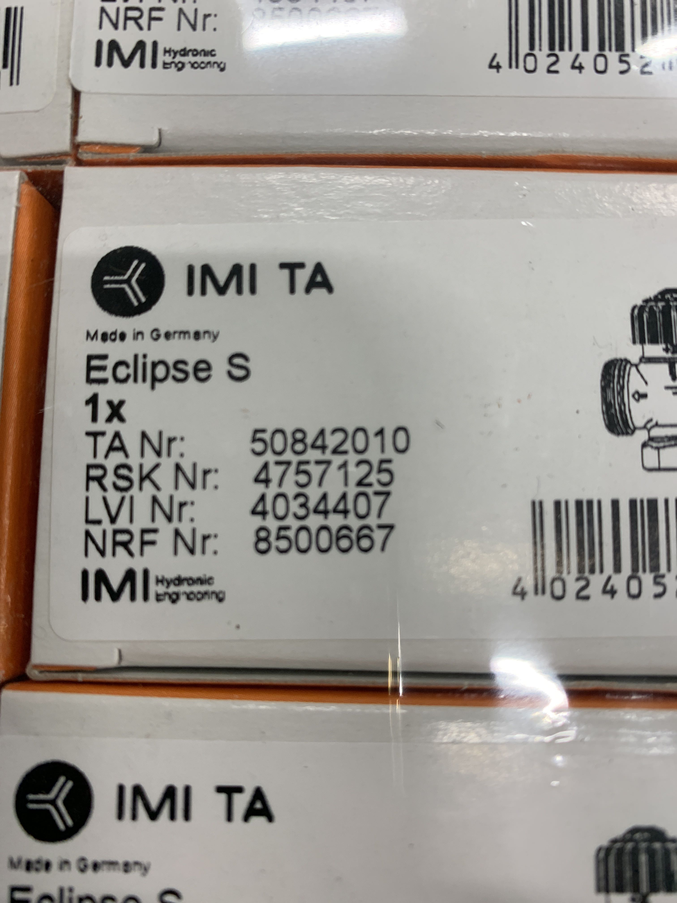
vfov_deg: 67.3
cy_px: 452
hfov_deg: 53.1
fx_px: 678
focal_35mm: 26
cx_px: 338
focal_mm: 4.25
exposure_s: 1/112
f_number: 1.8
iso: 100
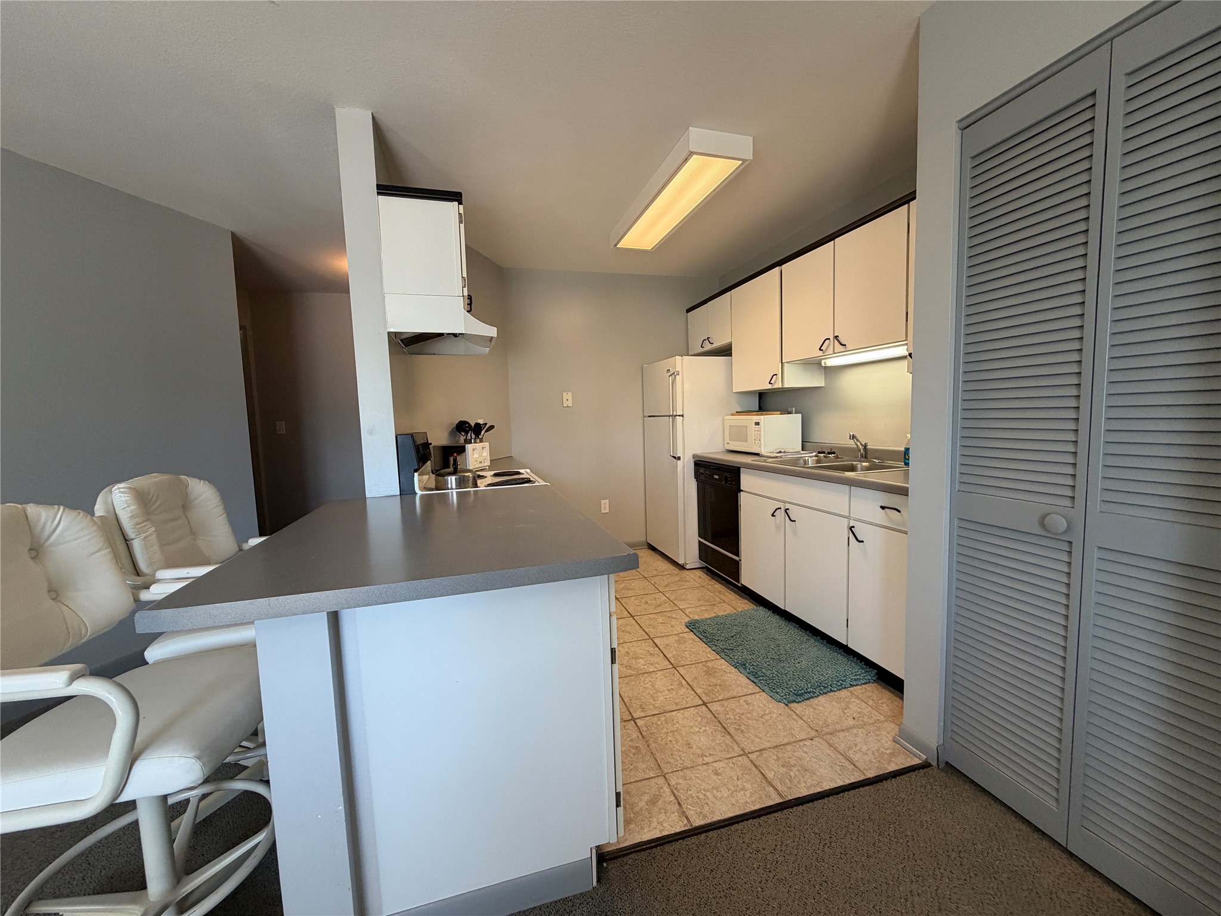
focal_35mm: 14
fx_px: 494
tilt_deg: -4.7
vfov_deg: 85.7
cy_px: 458
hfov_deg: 102.1
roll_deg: +1.8
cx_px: 610
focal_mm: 2.22
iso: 200
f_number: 2.2
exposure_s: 1/120
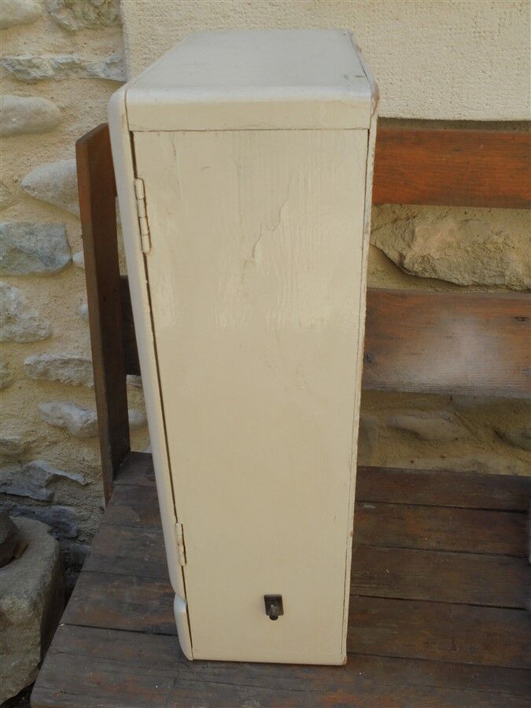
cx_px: 266
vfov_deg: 54.0
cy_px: 354
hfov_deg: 41.8
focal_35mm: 34
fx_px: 695
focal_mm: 6.1
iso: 100
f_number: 4
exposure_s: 1/250
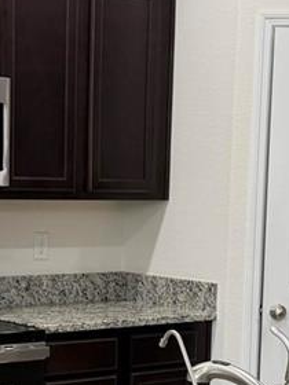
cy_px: 348
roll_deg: -2.0
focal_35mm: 103
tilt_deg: -7.6
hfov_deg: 14.4
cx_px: 124
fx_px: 1147
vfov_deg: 18.7
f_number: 1.78
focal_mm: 6.76
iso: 125
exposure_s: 1/60
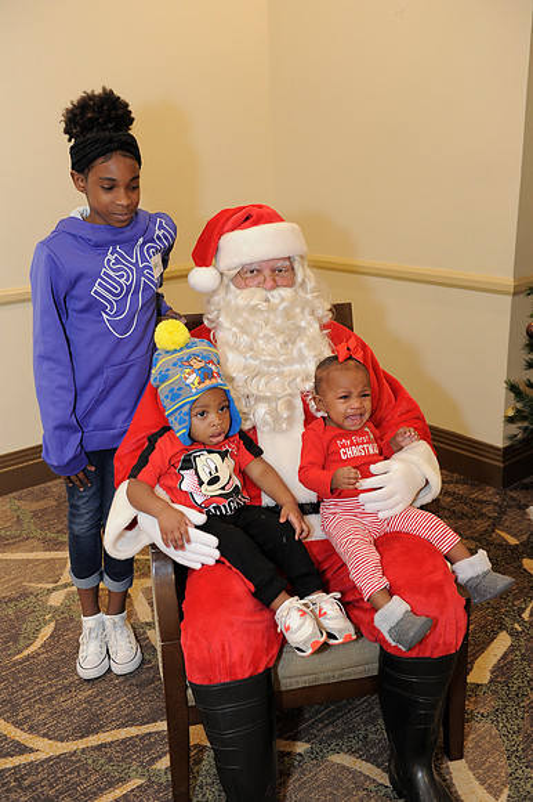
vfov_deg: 53.2
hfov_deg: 36.8
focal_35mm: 36
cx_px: 266
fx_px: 800
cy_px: 401
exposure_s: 1/100
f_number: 4
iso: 1600
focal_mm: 36
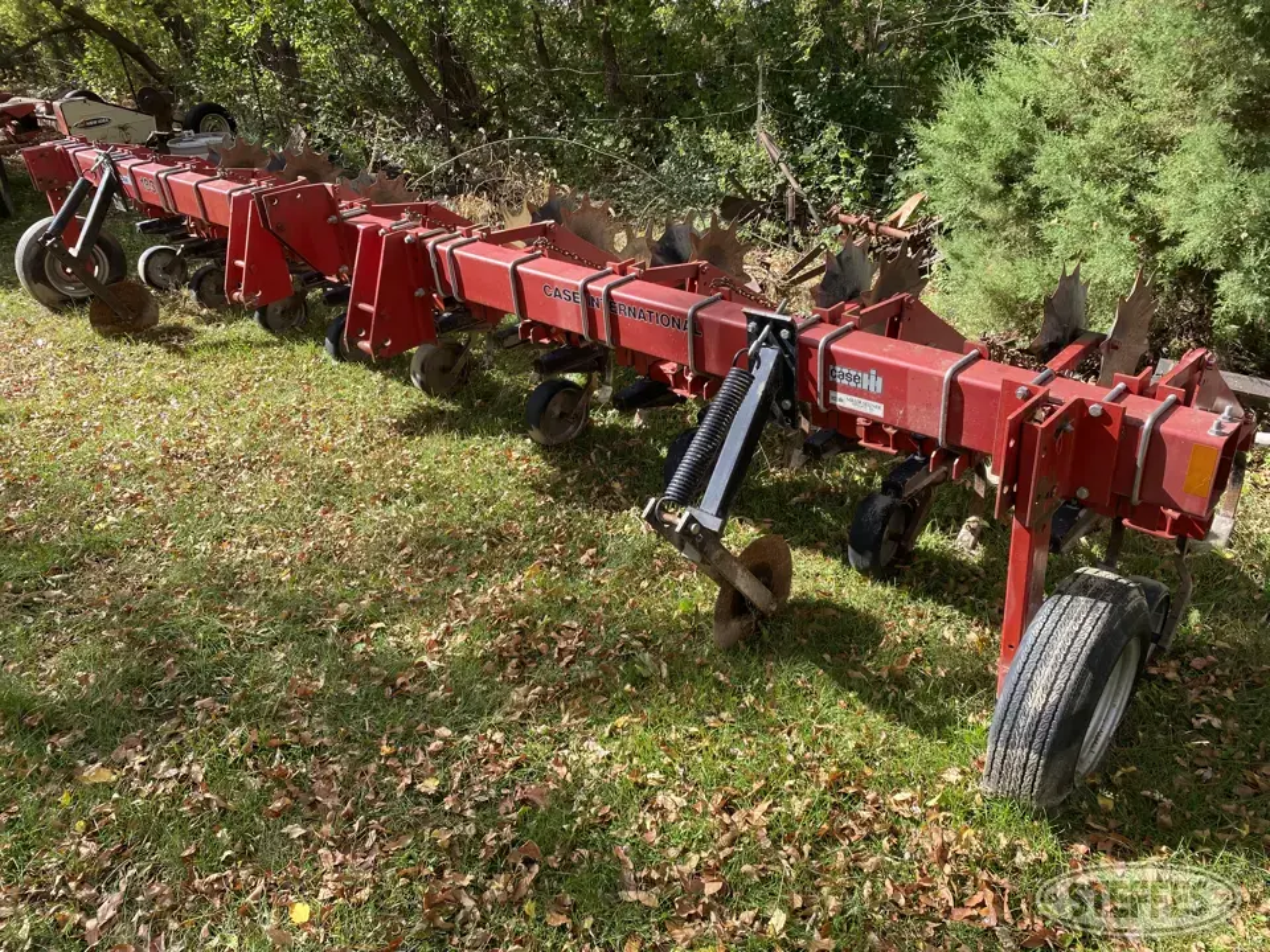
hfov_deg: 67.3
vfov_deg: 53.1
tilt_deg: -24.1
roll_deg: +1.4
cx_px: 635
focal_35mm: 26
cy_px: 476
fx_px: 954
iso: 32
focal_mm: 4.25
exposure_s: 1/504
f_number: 1.8
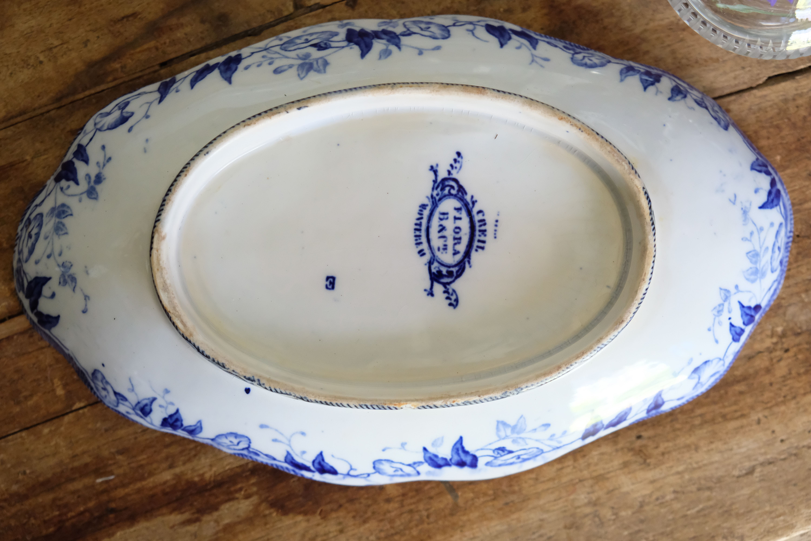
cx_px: 406
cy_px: 270
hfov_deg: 36.9
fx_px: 1216
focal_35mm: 54
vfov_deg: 25.1
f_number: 4
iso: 4000
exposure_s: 1/60
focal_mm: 35.8
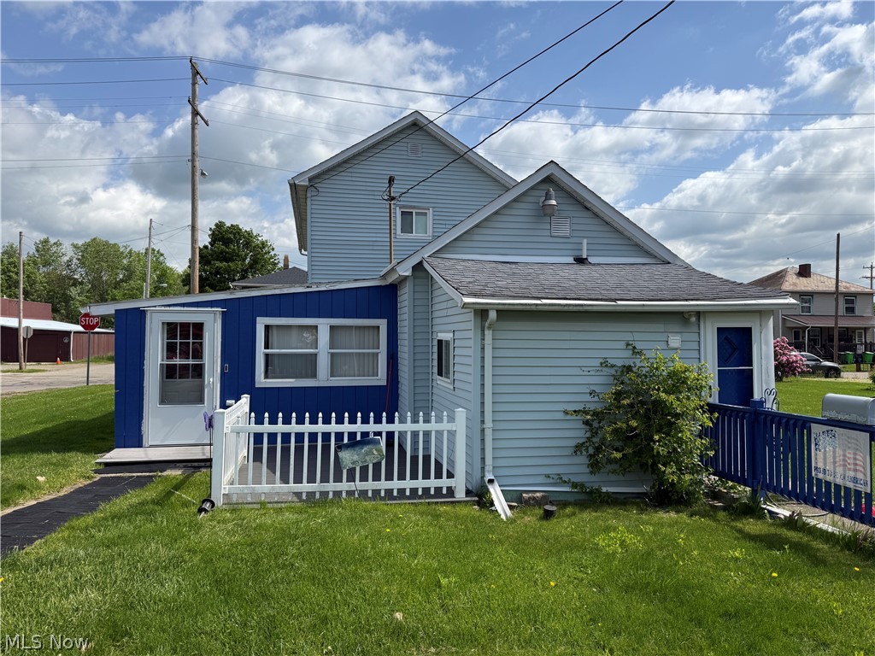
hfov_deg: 71.6
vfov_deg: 56.8
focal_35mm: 24
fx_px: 607
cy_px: 328
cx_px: 438
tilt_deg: +1.7
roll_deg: +0.3
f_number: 1.78
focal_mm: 6.76
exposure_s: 1/5319
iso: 80
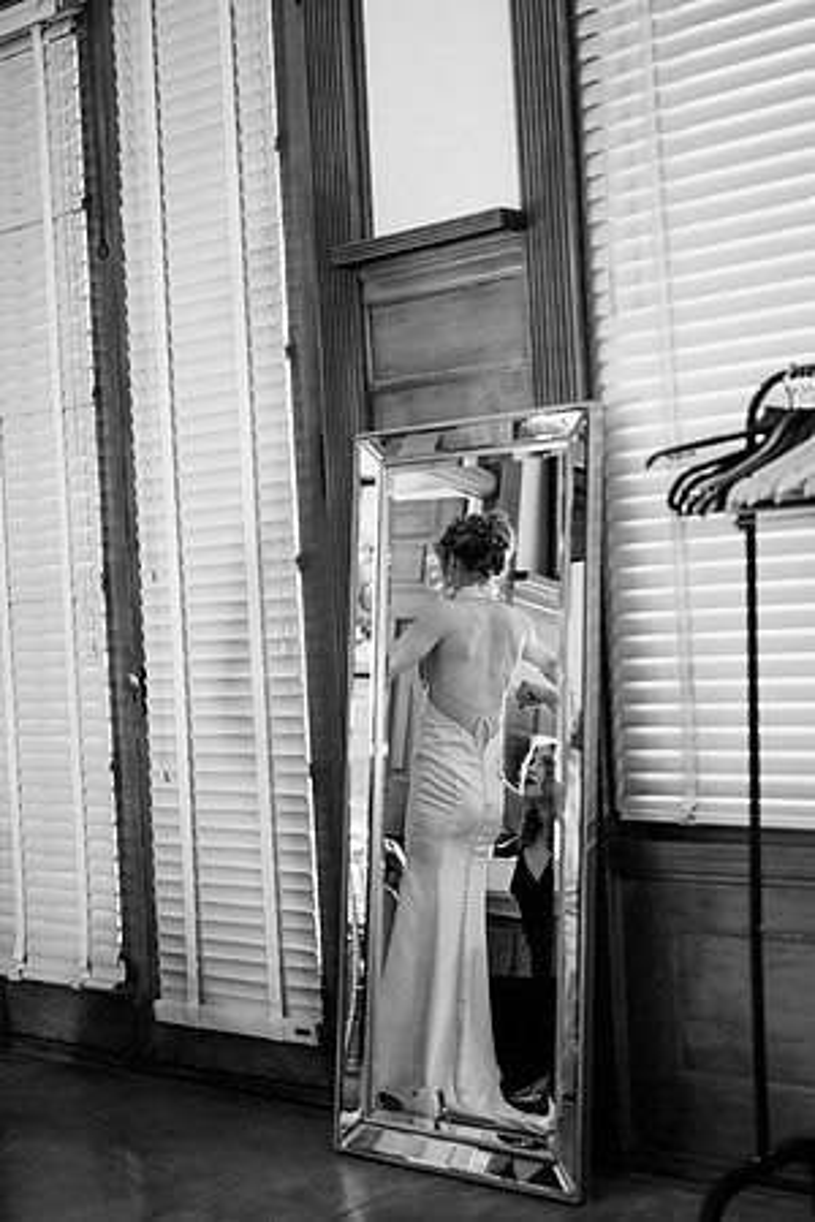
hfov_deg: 27.0
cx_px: 408
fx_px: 1698
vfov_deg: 39.6
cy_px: 611
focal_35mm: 50
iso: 1000
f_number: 1.8
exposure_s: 1/125
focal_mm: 50
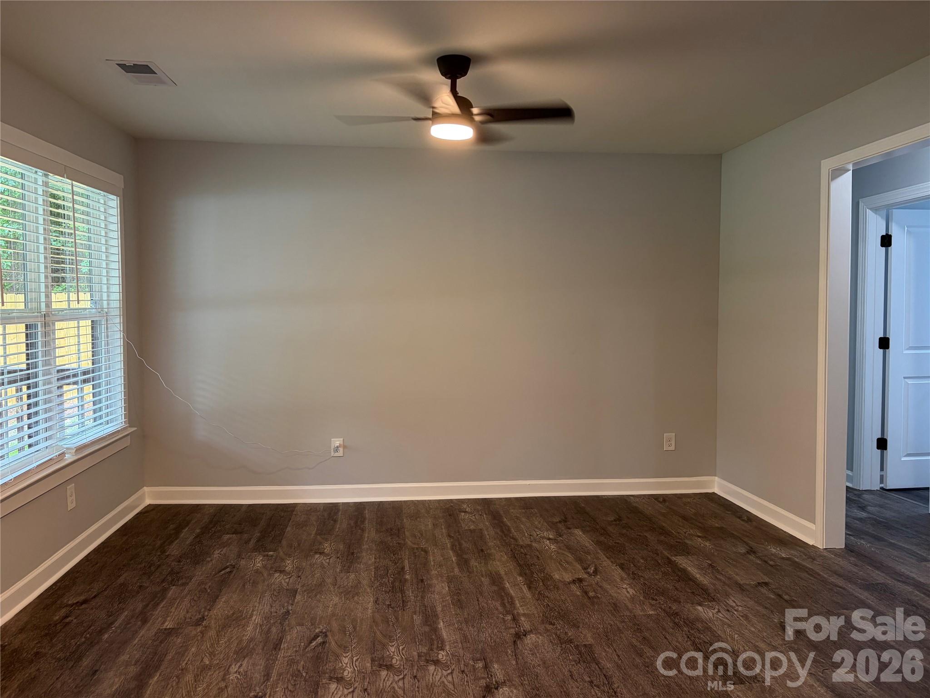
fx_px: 699
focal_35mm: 26
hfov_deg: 67.3
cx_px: 465
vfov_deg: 53.1
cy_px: 349
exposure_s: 1/60
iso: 125
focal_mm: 5.96
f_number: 1.6
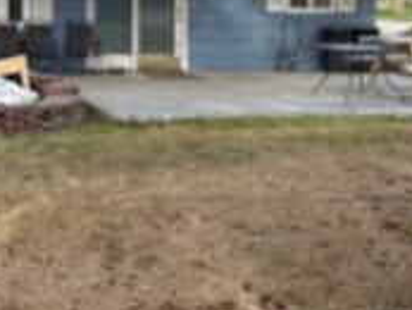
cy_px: -5
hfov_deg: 30.1
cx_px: 5
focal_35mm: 60
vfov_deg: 23.4
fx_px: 715
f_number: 1.6
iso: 50
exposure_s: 1/1667
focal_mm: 5.96
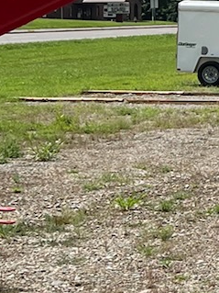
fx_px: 1410
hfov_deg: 8.2
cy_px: 38
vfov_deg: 11.8
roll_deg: +0.9
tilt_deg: -0.6
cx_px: 518
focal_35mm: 167
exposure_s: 1/9434
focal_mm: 5.7
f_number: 1.5
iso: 50
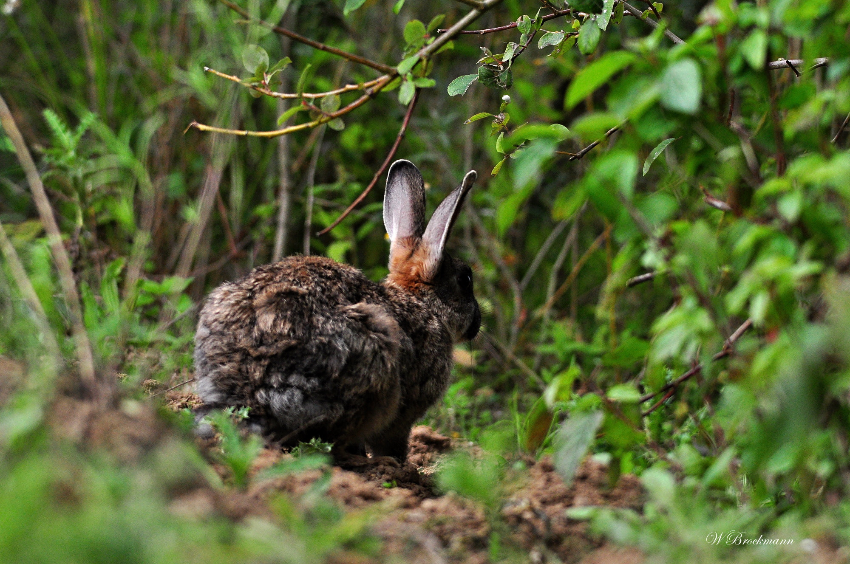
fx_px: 8135
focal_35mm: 345
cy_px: 282
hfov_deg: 6.0
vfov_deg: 4.0
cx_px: 425
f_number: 6.3
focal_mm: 230
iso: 640
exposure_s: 1/1250
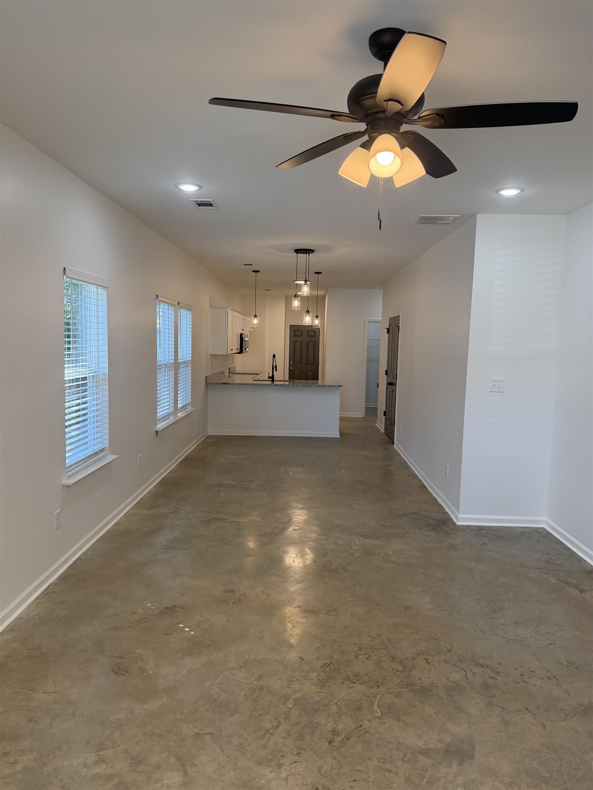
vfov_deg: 71.6
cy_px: 395
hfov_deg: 56.8
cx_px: 296
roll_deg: -1.0
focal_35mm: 24
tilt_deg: -5.7
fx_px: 548
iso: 200
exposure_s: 1/236
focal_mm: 6.76
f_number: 1.78
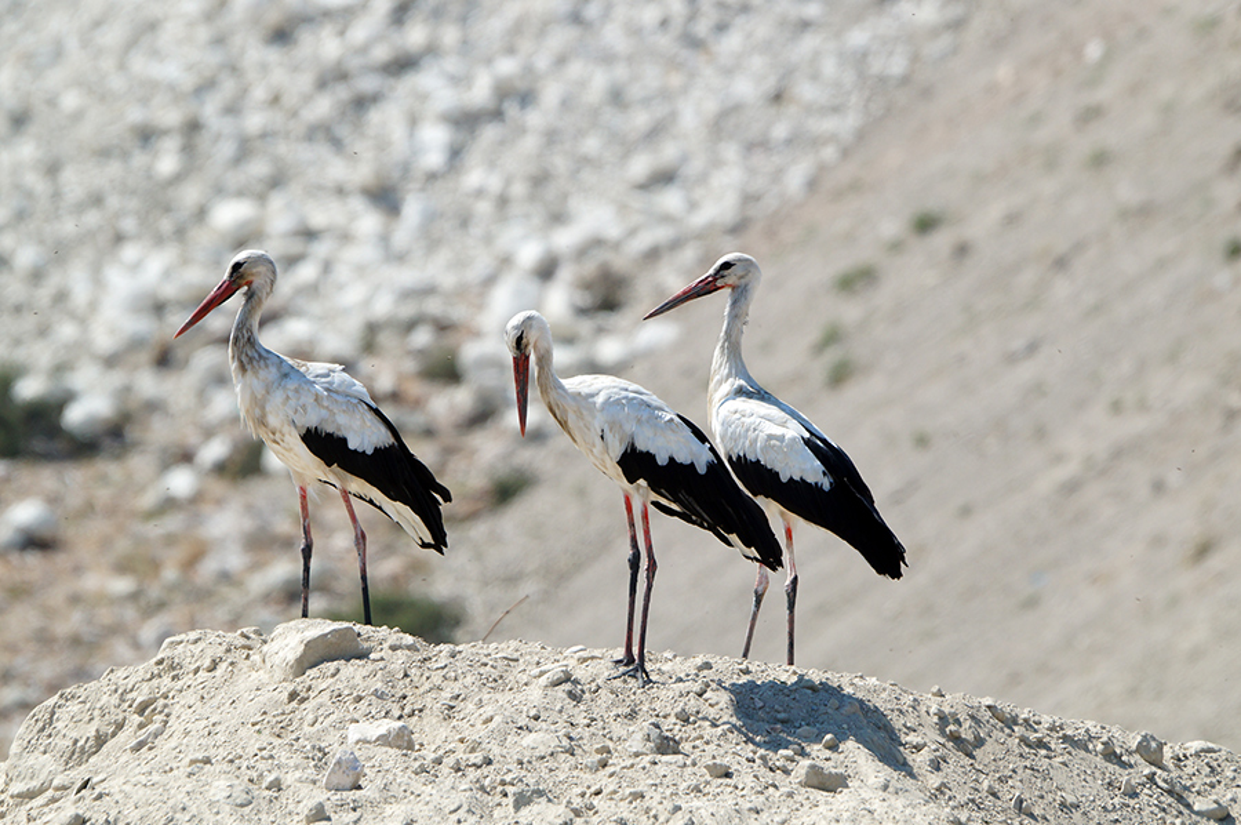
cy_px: 412
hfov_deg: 3.4
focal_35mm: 600
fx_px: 20661
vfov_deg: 2.3
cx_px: 620
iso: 200
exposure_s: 1/640
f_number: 8
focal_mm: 400
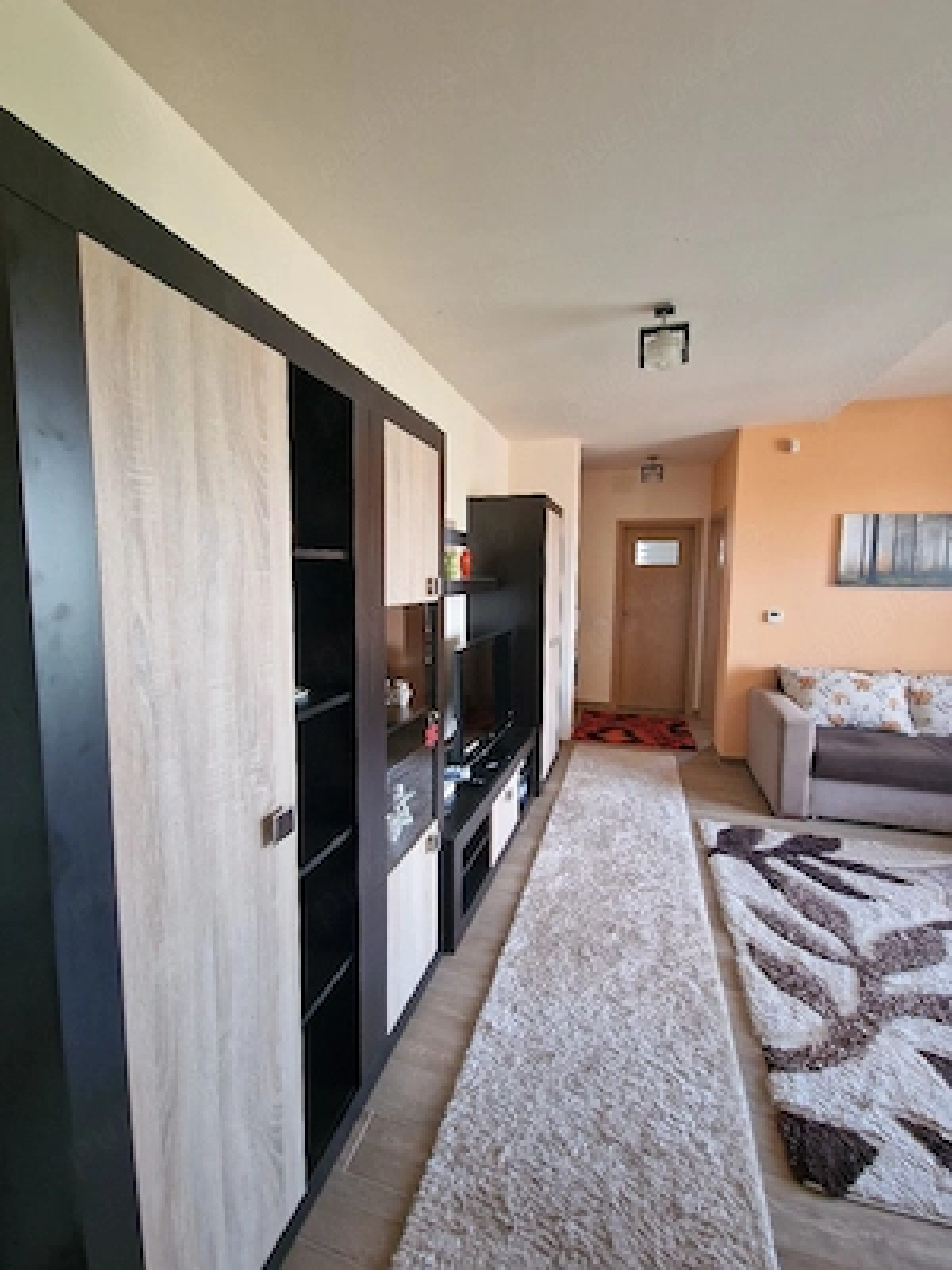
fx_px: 477
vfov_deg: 106.2
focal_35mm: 13
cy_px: 635
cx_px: 476
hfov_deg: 89.9
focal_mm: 2.2
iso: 500
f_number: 2.2
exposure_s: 1/33
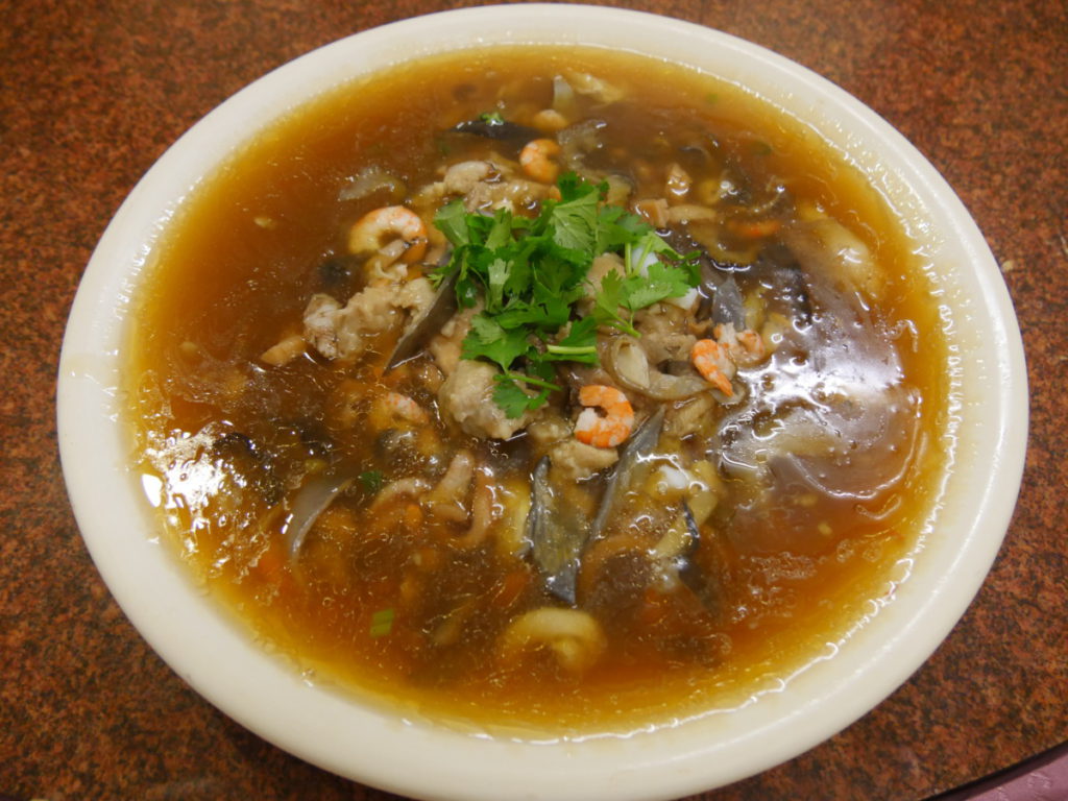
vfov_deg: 49.7
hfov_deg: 63.4
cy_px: 400
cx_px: 534
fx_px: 864
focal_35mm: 28
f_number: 3.5
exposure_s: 1/60
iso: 1600
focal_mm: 14
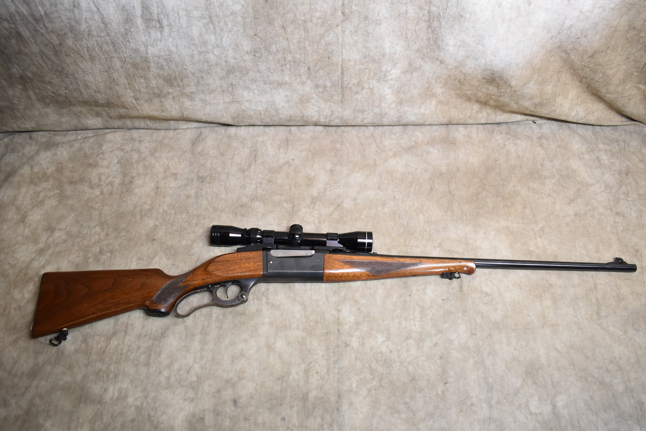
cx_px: 323
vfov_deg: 43.6
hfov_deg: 61.9
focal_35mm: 30
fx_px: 538
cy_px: 216
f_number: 3.8
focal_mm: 20
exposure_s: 1/160
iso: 800
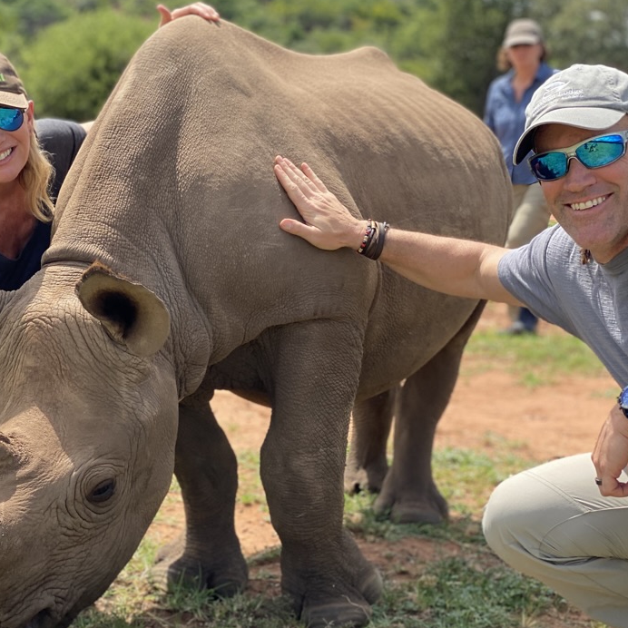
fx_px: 1396
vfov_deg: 25.4
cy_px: 336
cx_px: 213
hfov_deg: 25.2
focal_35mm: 68
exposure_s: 1/489
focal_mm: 6
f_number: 2
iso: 20
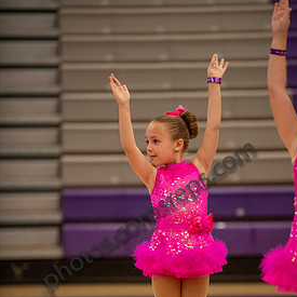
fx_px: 2699
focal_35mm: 278
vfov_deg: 6.3
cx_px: 160
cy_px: 217
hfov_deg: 6.3
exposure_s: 1/640
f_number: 2.8
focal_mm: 200
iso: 3200
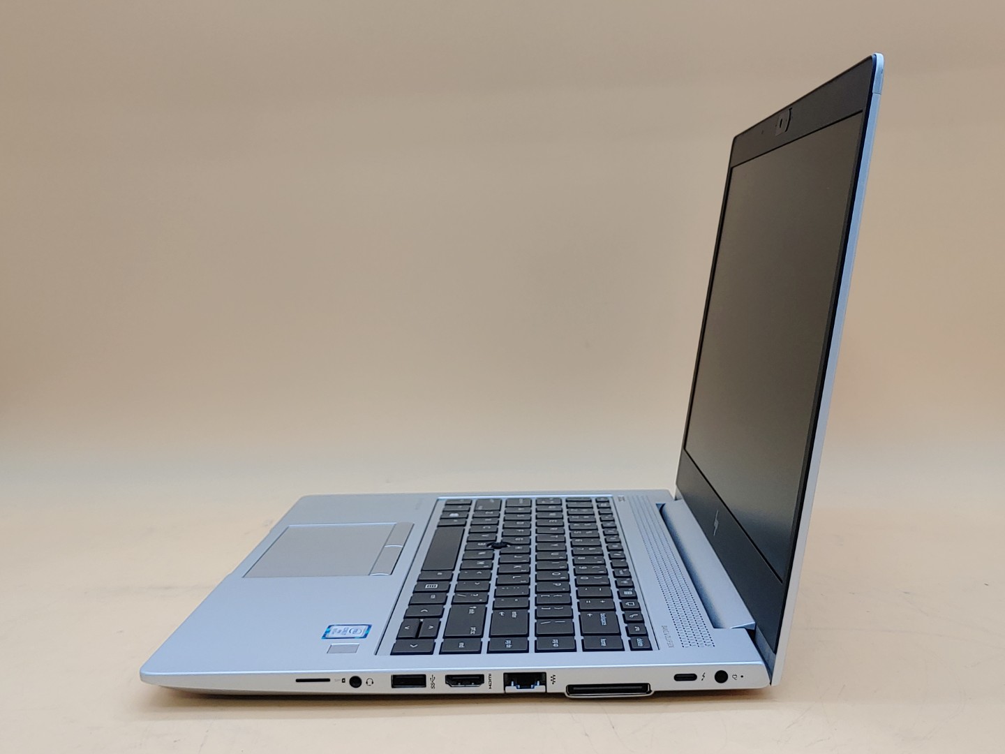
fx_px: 1132
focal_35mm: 39
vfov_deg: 36.8
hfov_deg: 47.9
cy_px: 377
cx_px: 502
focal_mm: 4.36
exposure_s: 1/98
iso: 50
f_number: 1.8
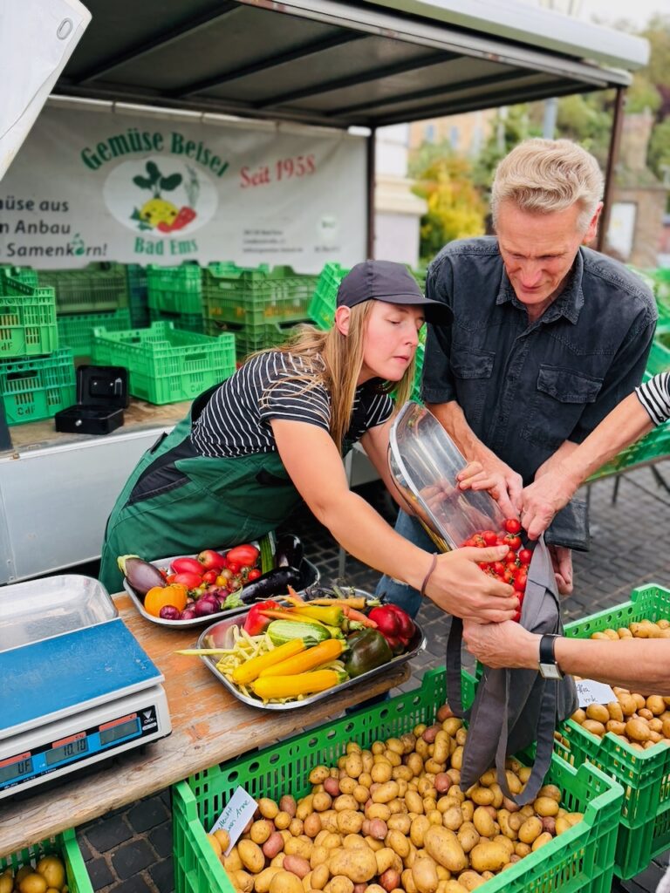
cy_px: 446
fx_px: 671
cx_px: 335
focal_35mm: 26
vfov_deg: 67.3
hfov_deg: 53.1
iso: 40
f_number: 1.6
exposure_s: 1/262
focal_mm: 5.96
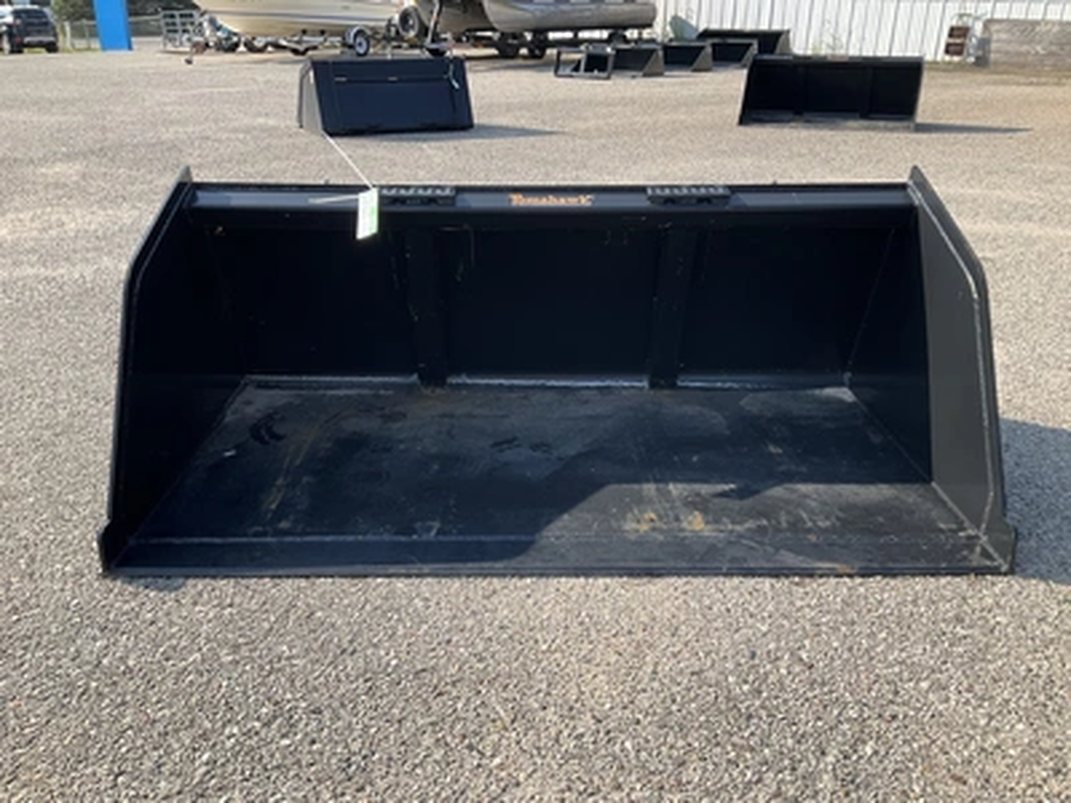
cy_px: 402
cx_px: 536
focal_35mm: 29
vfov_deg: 48.2
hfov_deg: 61.7
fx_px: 897
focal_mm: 3
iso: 25
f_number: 1.8
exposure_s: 1/691
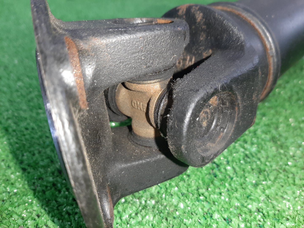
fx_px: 228
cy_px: 114
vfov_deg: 53.1
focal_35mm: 26
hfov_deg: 67.3
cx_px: 152
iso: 115
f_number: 1.7
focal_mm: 3.93
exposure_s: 1/50
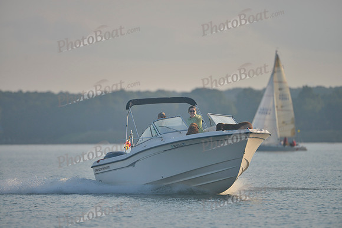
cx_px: 171
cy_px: 114
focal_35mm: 400
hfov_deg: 5.2
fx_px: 3801
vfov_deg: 3.4
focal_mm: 400
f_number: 4
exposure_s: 1/2000
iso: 280
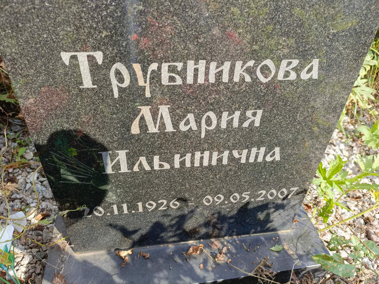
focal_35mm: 25
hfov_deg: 69.4
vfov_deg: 54.9
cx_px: 190
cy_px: 142
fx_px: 274
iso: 112
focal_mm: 4.76
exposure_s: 1/227
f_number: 1.69
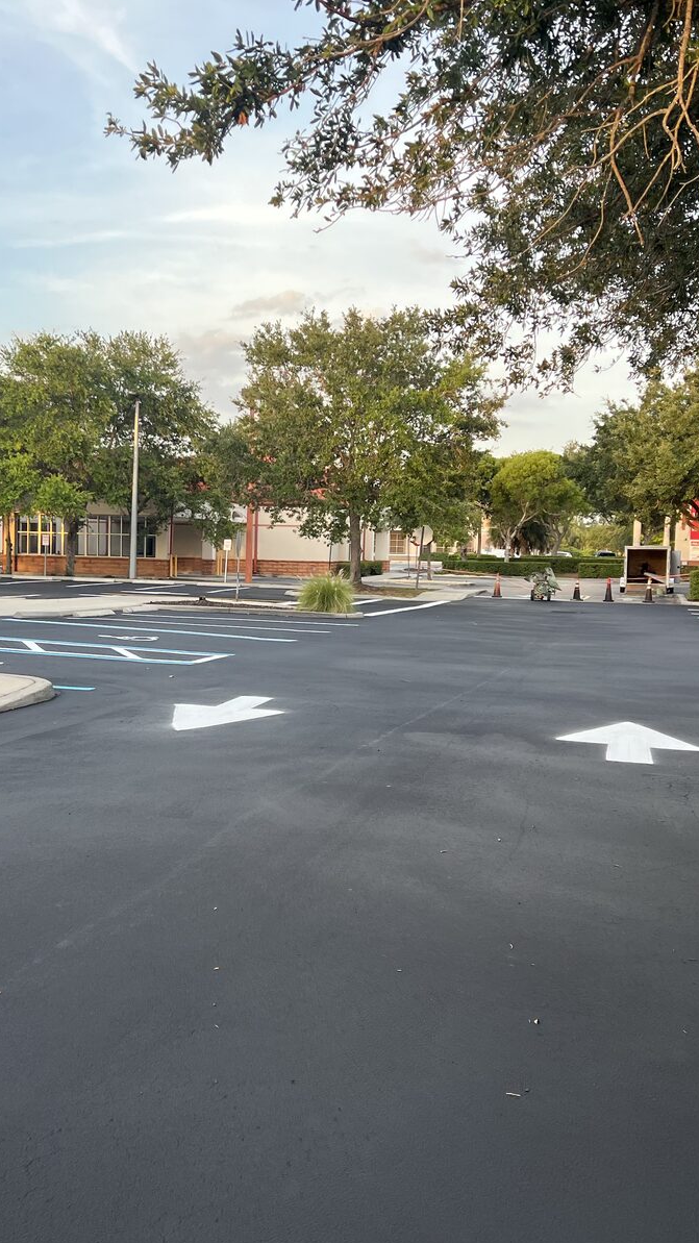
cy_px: 624
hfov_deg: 31.0
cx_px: 244
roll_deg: -1.4
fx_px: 1252
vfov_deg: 52.8
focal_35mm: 38
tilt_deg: -4.2
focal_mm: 5.7
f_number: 1.5
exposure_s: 1/241
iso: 40
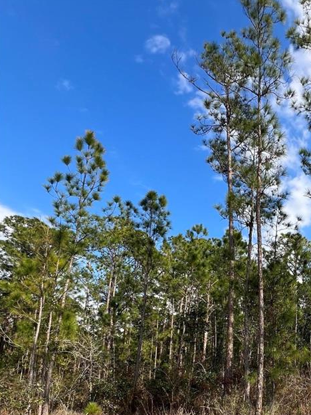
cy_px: 320
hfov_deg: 47.6
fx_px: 299
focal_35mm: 25
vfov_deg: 64.5
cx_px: 295
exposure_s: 1/649
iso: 32
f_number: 1.8
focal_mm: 1.57
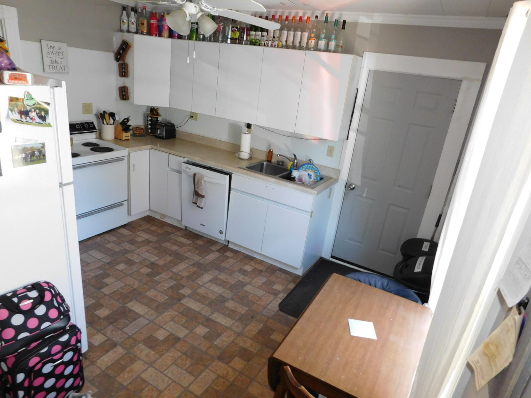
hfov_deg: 73.9
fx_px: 353
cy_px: 199
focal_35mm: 23
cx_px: 266
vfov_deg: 58.9
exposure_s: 1/30
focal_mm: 4
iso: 320
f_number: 3
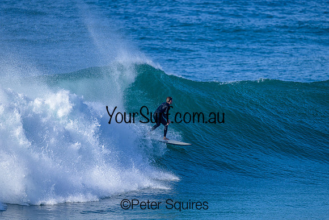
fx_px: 7312
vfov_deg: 1.7
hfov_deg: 2.6
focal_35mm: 800
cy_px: 110
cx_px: 164
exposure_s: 1/2000
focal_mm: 800
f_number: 6.3
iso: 400
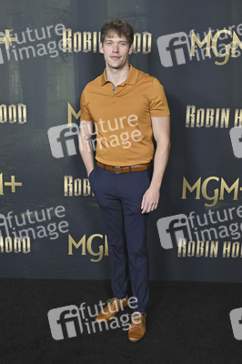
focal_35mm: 40
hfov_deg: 33.3
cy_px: 182
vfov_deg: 48.5
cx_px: 121
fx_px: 404
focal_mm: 40
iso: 1600
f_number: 6.3
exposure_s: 1/320
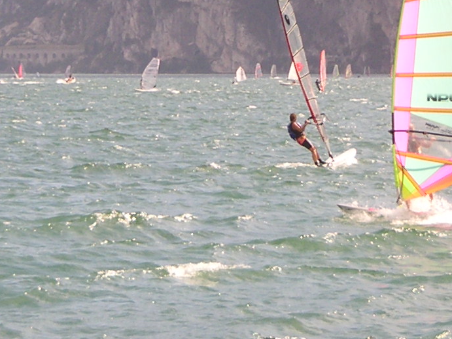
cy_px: 113
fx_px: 3355
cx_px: 169
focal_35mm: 257
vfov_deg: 5.8
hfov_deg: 7.7
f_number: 3.7
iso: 64
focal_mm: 14.4
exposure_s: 1/350
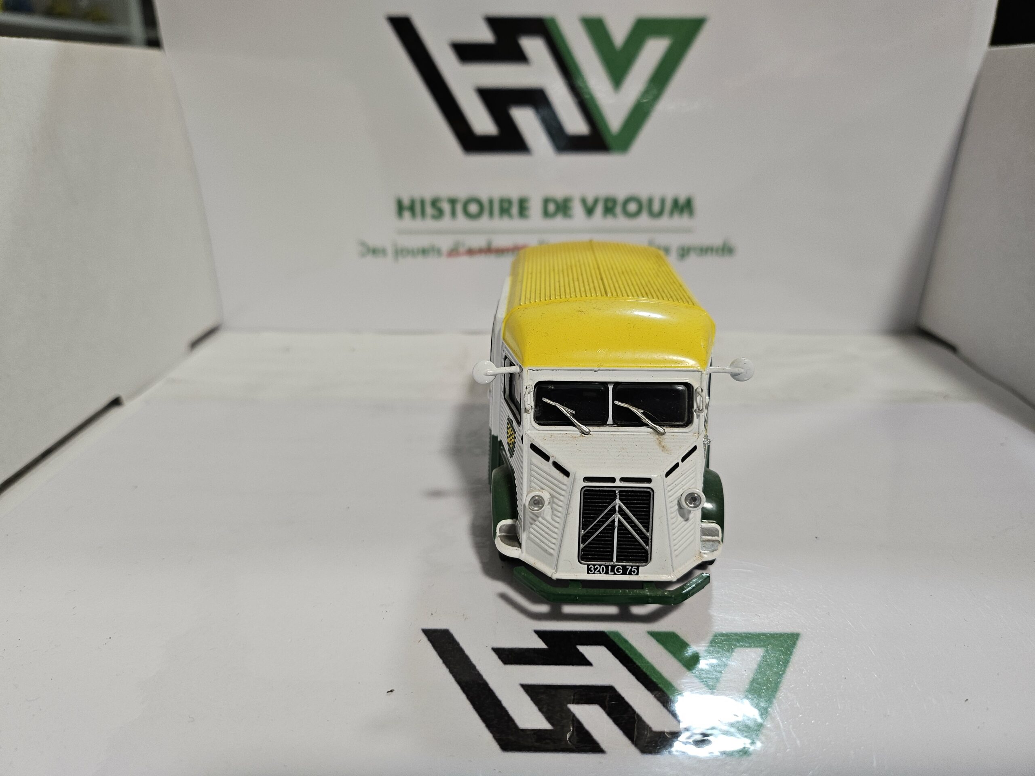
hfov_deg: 71.6
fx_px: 718
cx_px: 518
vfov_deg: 56.8
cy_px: 388
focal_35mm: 24
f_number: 1.8
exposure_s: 1/100
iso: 125
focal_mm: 5
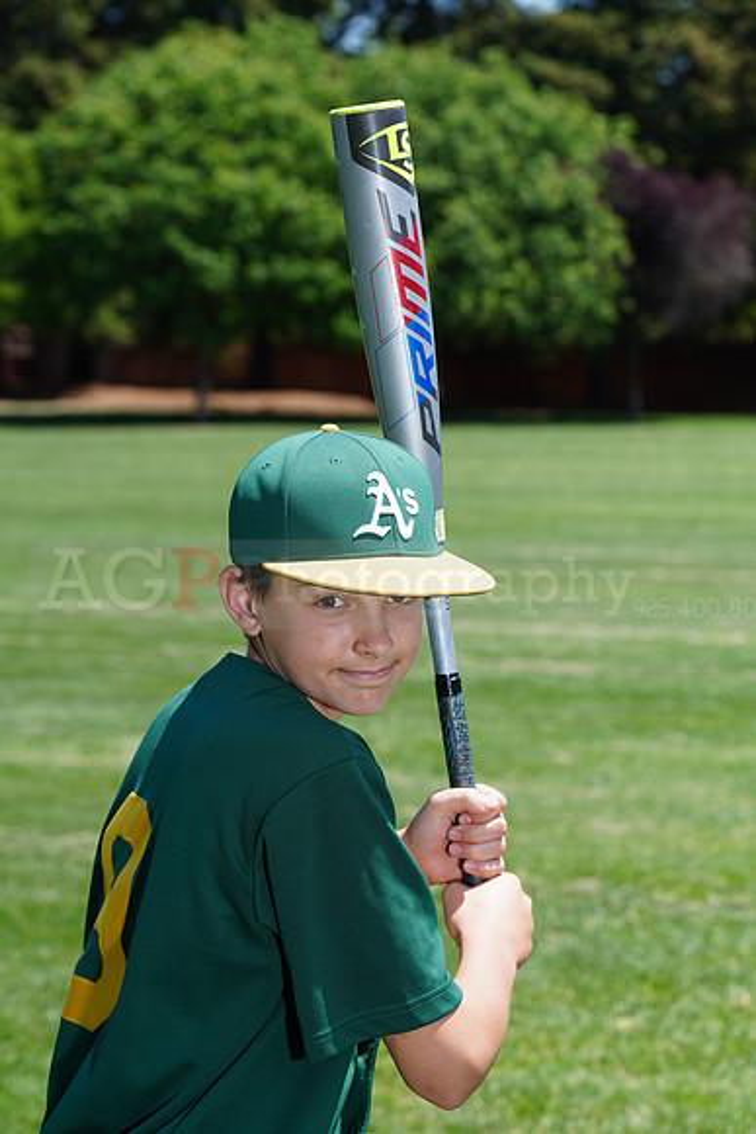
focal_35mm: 143
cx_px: 378
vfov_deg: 14.3
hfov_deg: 9.6
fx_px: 4501
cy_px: 567
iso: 200
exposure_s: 1/200
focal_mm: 143
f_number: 10
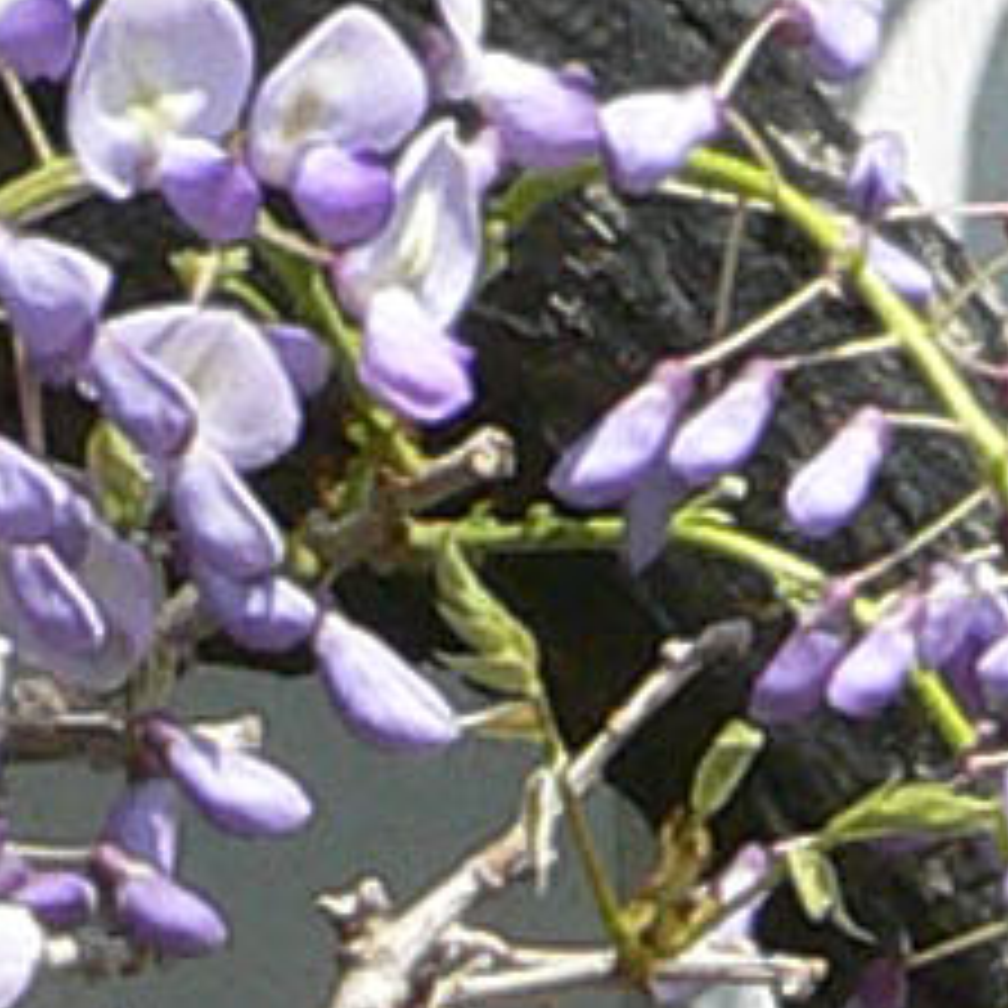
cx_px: -252
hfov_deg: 2.1
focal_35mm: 818
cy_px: 2938
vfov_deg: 2.1
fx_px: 26949
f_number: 4.6
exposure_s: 1/400
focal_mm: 13.6
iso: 100
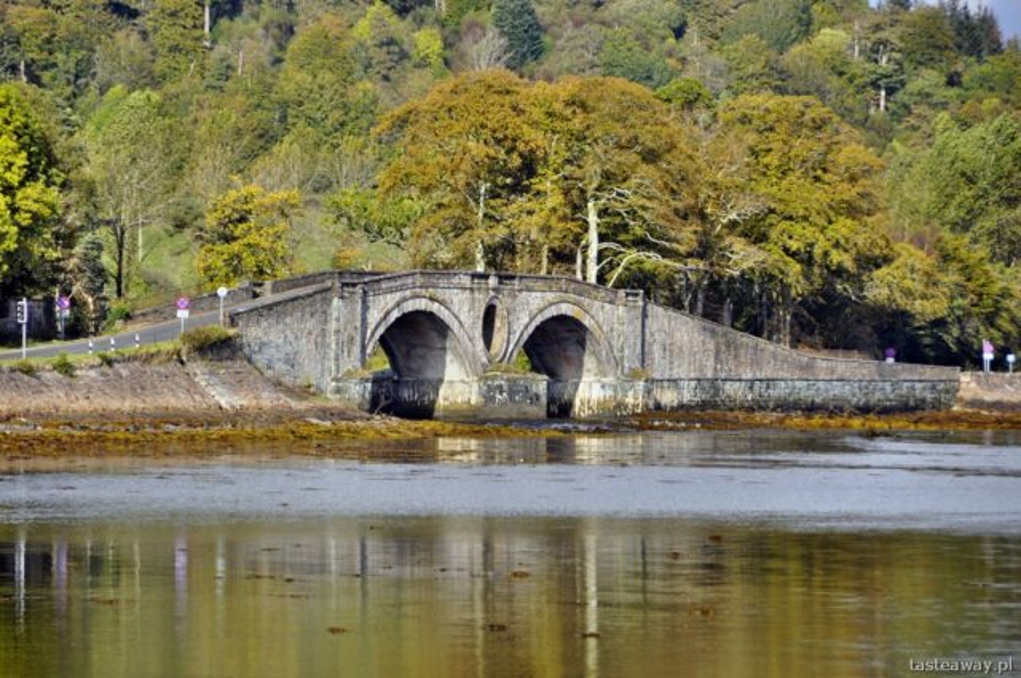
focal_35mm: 225
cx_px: 510
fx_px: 6373
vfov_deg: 6.1
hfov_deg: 9.2
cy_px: 339
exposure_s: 1/500
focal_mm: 150
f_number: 5.6
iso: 200
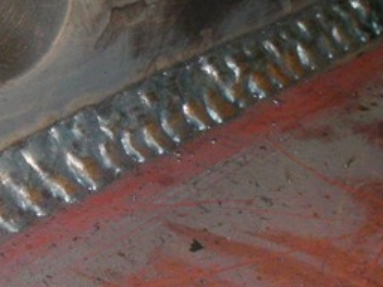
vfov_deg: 15.6
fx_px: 1051
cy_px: 167
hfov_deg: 20.6
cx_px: 130
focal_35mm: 95
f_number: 5.6
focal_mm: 6.3
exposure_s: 1/30
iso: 200
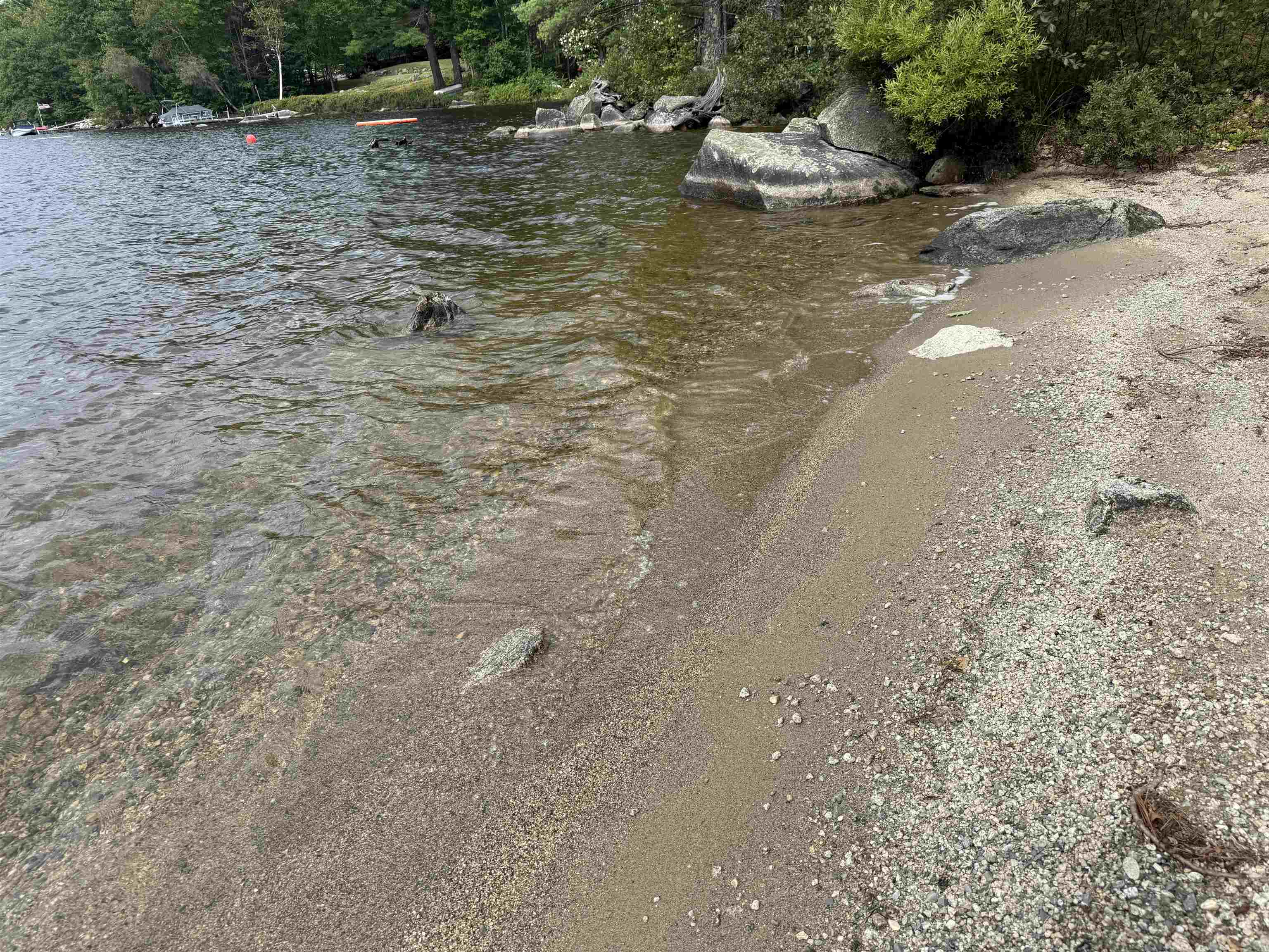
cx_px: 634
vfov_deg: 56.8
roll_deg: +4.7
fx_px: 880
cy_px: 476
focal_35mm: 24
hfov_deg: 71.6
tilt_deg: -22.6
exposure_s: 1/2232
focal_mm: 6.76
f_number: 1.78
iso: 80
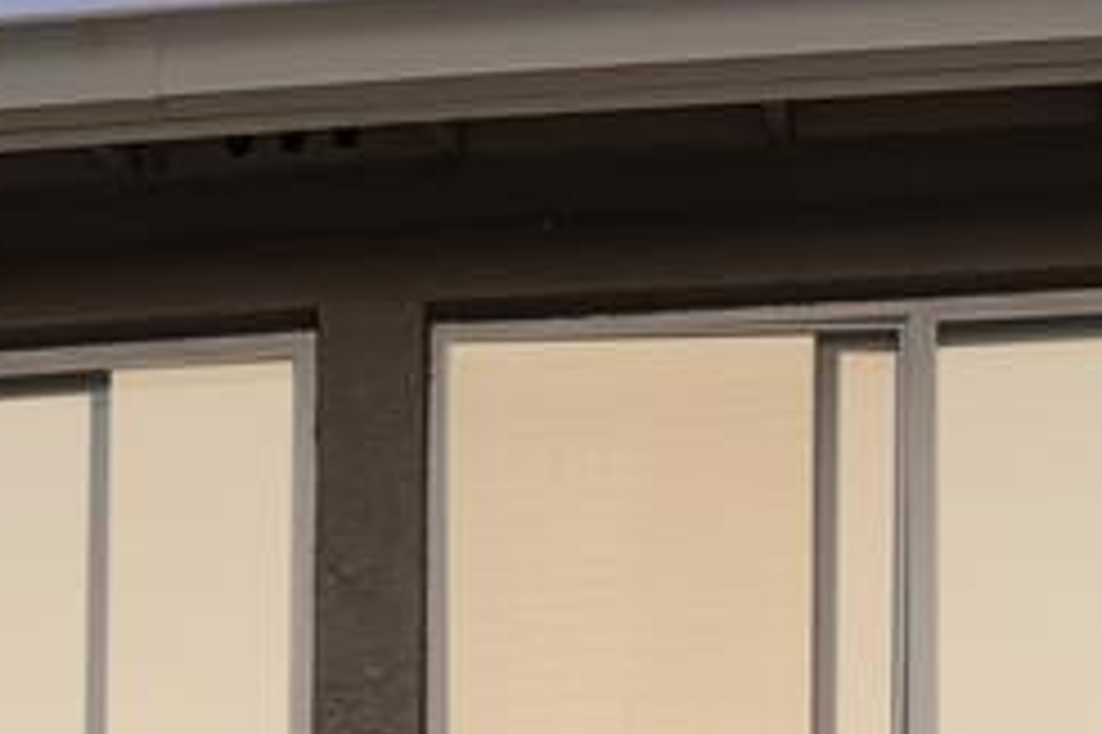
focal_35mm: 106
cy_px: 2013
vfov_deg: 10.3
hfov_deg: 19.2
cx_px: 769
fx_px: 3242
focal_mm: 16
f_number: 8
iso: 100
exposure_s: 1/4
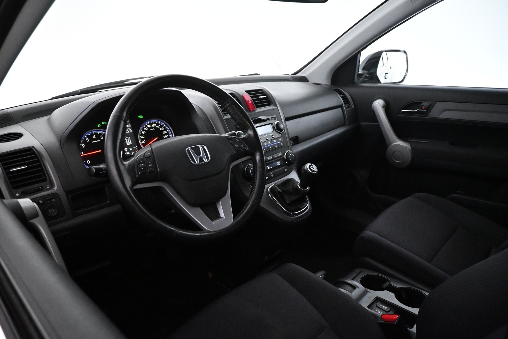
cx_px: 254
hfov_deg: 70.4
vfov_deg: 50.4
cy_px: 170
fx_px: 360
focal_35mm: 26
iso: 5600
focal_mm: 17
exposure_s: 1/60
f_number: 3.5
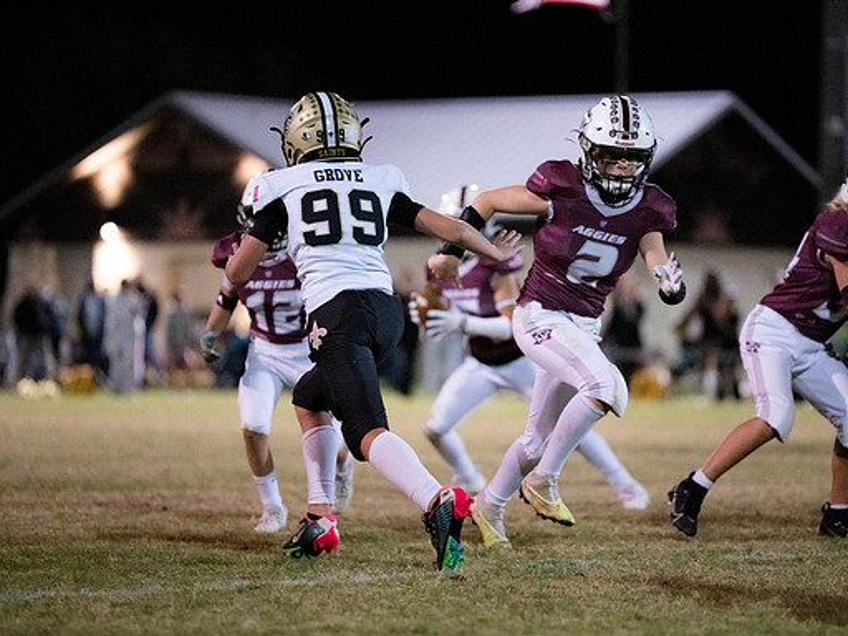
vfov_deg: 6.8
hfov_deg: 9.1
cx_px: 474
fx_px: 5340
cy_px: 317
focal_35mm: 218
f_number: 2.8
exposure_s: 1/1000
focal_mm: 200
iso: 12800
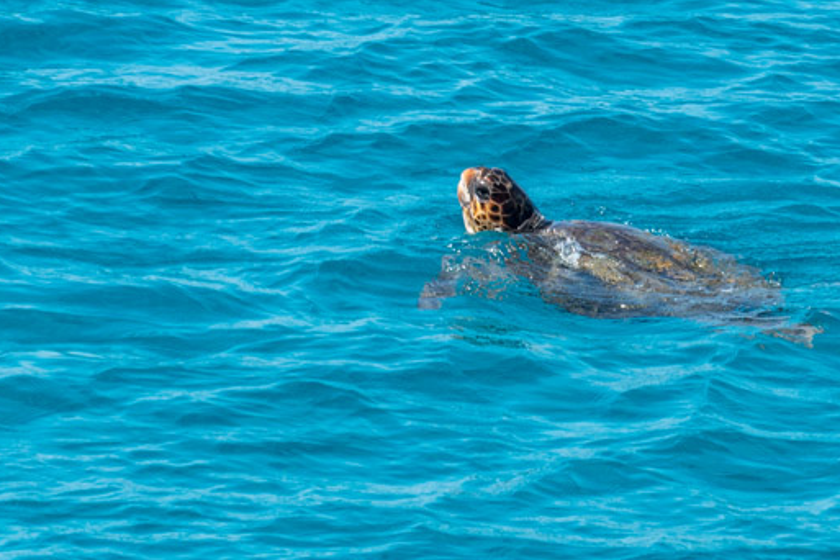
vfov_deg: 5.6
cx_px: 447
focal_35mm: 245
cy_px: 335
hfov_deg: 8.4
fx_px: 5707
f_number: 8
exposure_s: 1/250
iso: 100
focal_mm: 135
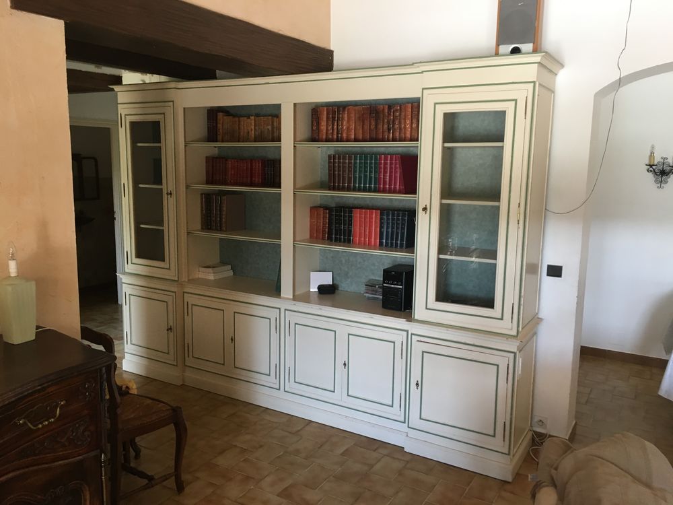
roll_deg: -0.3
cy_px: 252
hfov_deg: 61.7
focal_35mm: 29
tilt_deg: -8.6
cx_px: 336
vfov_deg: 48.2
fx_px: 564
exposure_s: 1/33
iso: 125
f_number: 2.2
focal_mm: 4.15
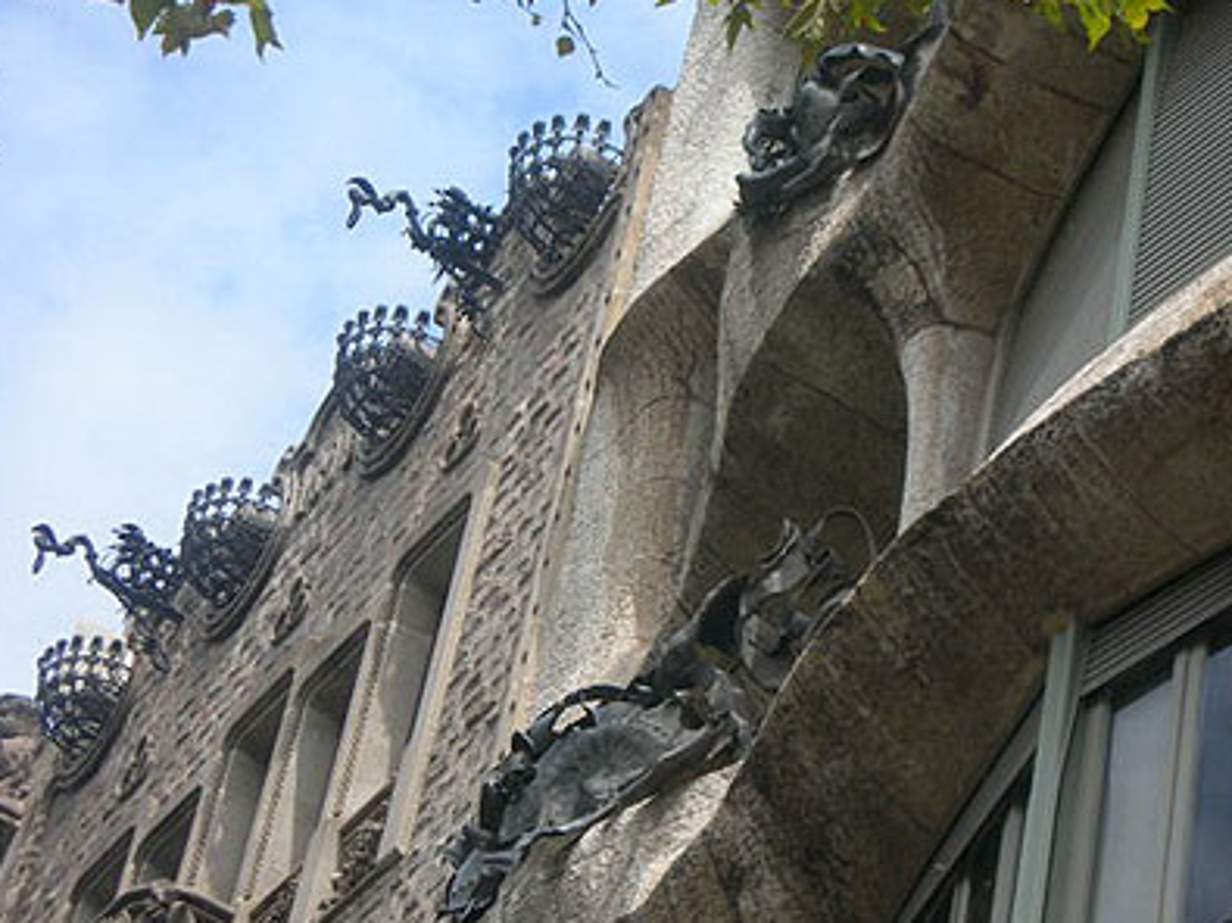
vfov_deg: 11.4
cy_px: 518
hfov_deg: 15.2
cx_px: 658
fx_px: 4625
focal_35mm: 130
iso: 50
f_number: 4.9
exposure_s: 1/301
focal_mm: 23.4
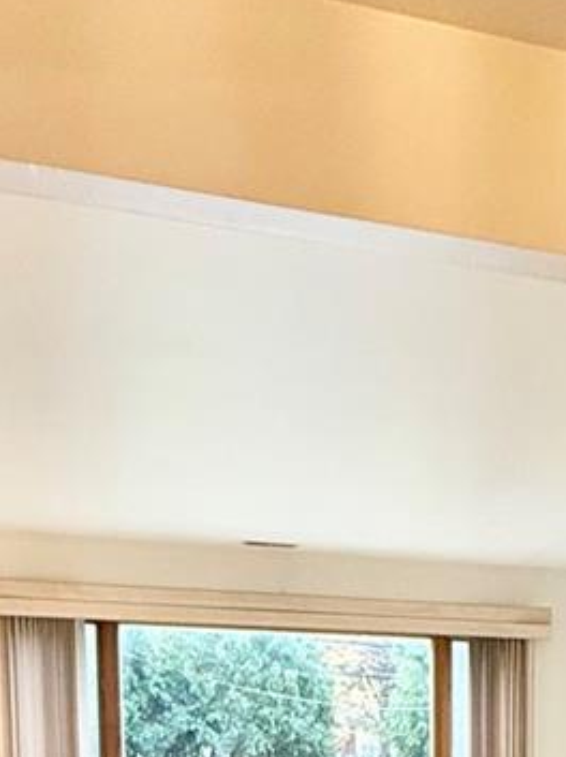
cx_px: 684
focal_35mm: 61
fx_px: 1332
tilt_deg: -7.2
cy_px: 907
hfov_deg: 22.1
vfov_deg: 27.8
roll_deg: -1.6
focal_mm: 2.22
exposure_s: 1/120
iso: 250
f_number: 2.2
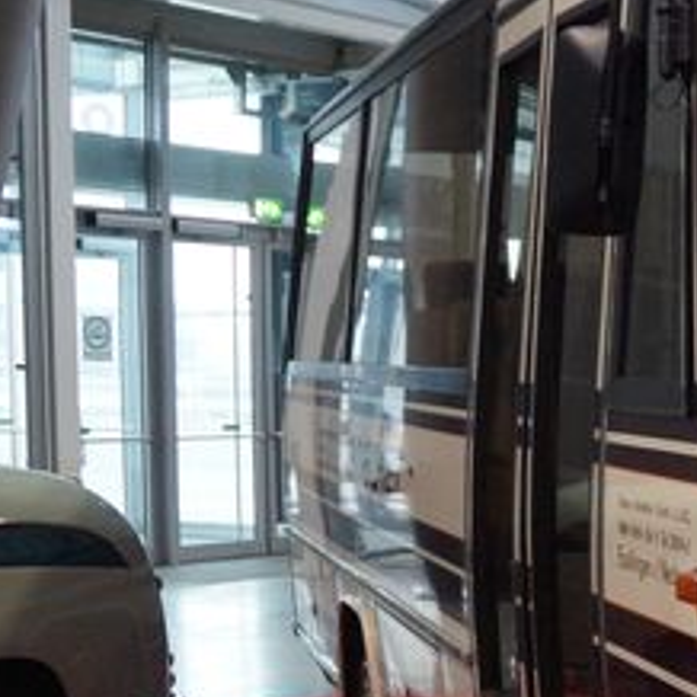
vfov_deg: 20.4
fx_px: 1914
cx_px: 1202
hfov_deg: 17.4
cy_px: 540
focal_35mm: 84
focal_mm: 18
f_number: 4
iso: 1600
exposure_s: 1/160
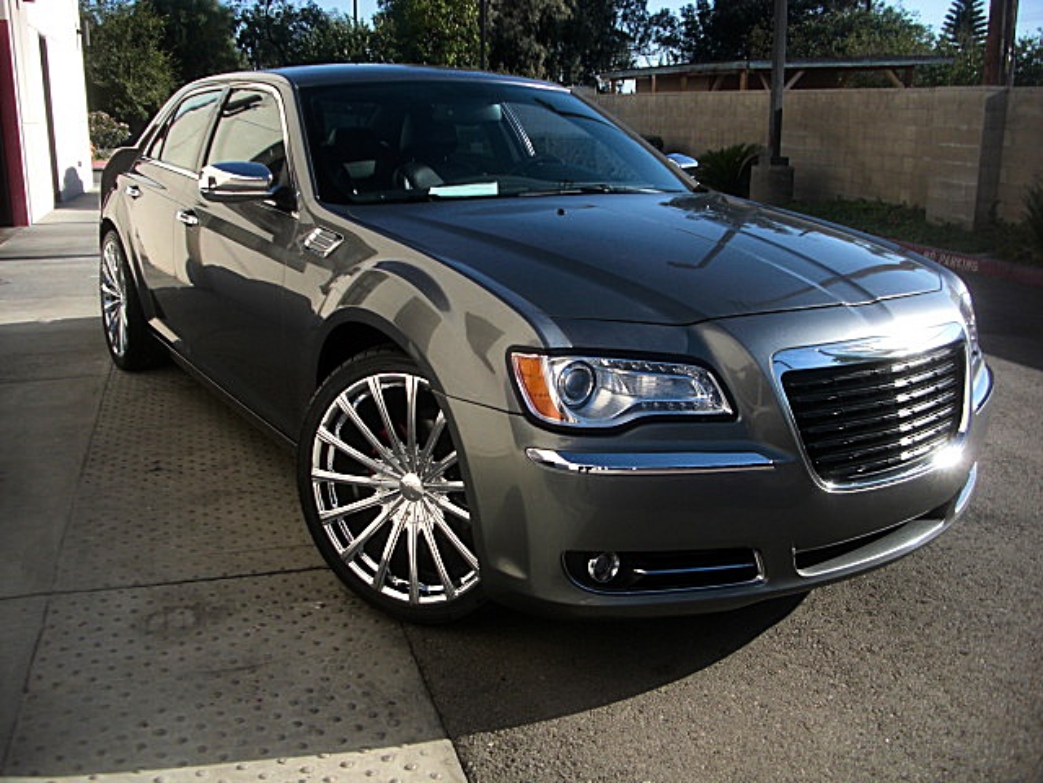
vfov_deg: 39.7
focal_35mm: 36
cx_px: 522
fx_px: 1085
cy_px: 392
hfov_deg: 51.4
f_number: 2.8
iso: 50
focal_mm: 6.3
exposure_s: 1/500
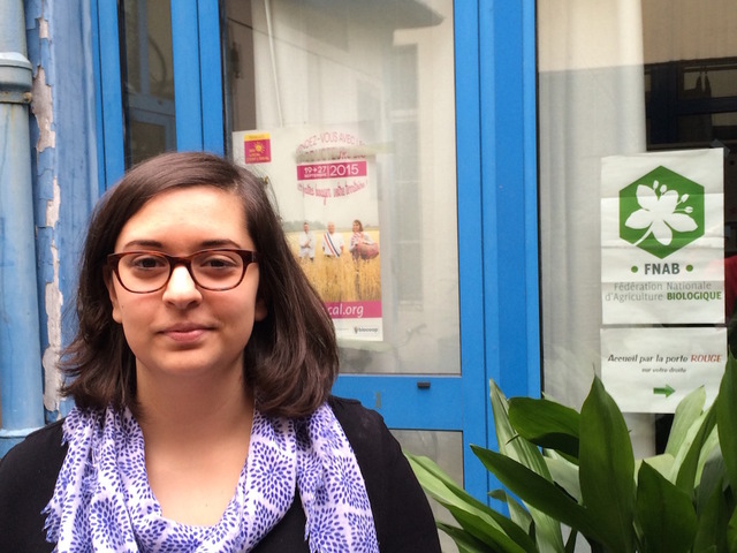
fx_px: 617
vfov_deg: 48.2
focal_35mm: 29
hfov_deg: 61.7
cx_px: 368
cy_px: 276
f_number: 2.2
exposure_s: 1/50
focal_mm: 4.15
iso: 40
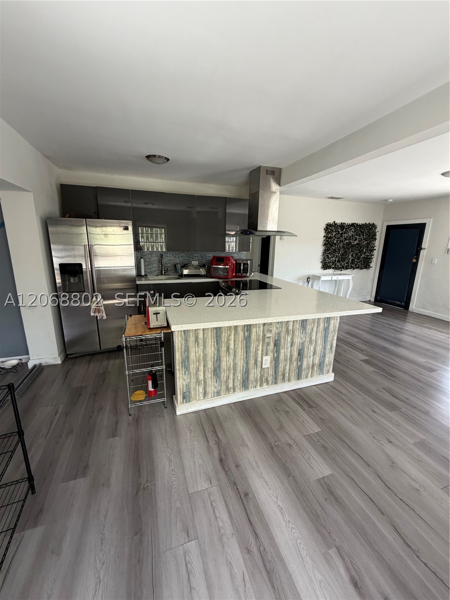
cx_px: 225
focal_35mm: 14
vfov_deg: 102.1
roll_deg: -1.1
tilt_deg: -11.1
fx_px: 243
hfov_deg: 85.7
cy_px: 300
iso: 250
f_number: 2.2
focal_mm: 2.22
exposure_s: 1/121
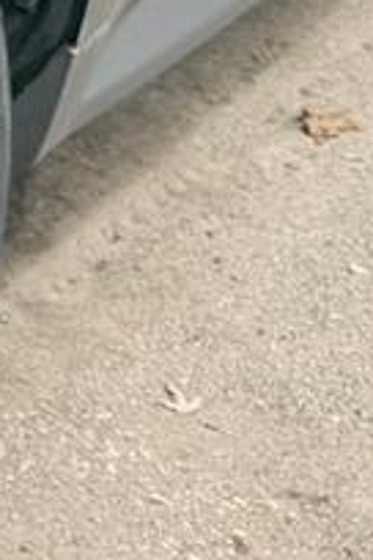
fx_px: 2440
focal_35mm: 157
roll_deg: -5.1
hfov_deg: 7.8
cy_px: -423
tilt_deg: -16.7
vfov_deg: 12.1
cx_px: -647
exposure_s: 1/1361
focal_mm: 6.76
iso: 80
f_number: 1.78
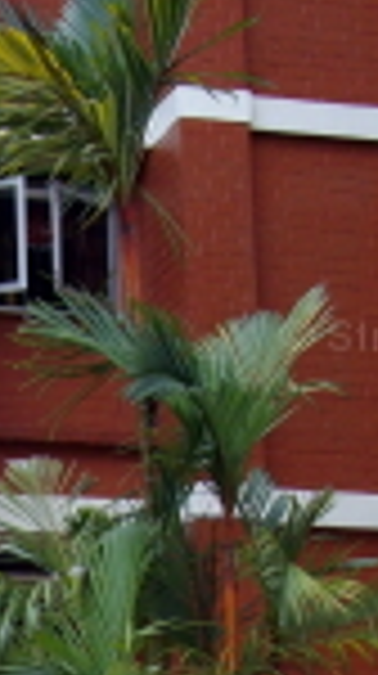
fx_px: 2646
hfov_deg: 7.9
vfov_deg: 14.1
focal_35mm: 148
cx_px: -284
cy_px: 792
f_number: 2.8
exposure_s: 1/320
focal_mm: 6.2
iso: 80
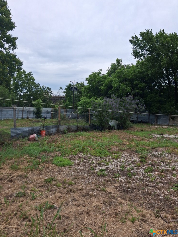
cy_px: 118
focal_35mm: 28
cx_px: 91
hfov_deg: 49.8
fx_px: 192
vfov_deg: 63.4
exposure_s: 1/731
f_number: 1.8
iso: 25
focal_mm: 4
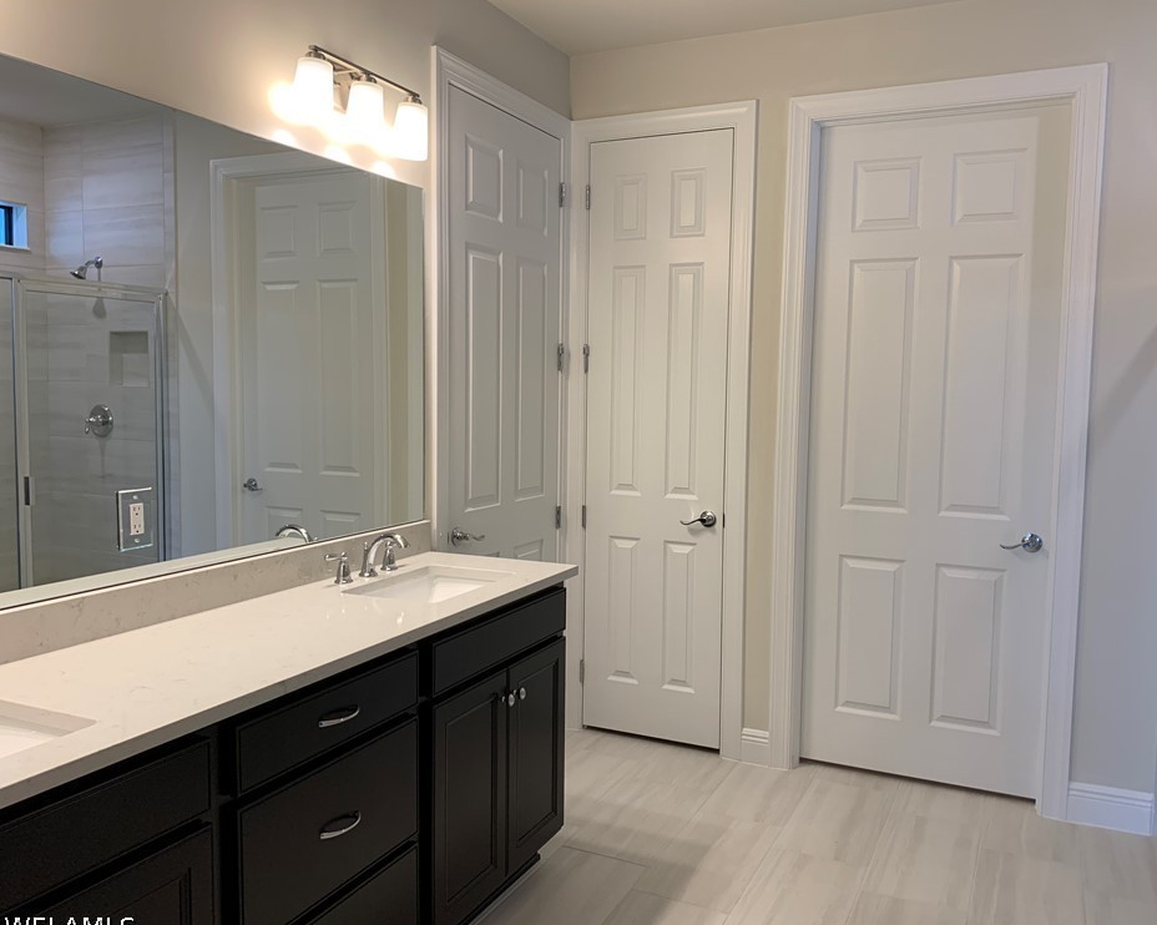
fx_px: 959
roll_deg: -1.0
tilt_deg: -4.3
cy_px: 470
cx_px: 618
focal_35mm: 28
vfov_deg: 51.5
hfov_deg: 62.2
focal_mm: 4.25
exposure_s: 1/120
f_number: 1.8
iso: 80
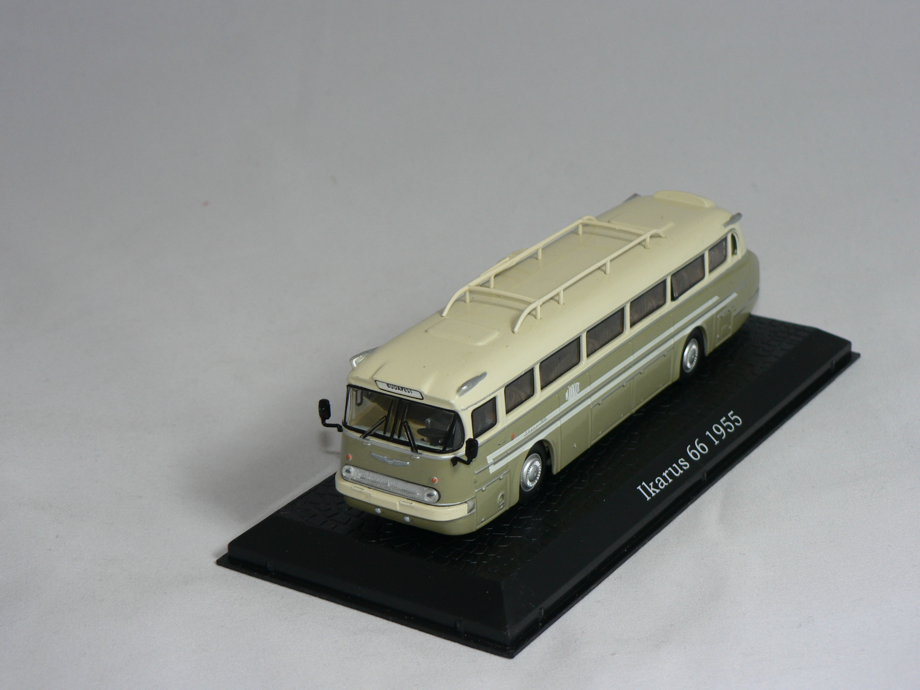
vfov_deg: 18.7
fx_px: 2100
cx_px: 460
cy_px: 345
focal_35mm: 79
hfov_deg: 24.7
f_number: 3.2
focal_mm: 13.1
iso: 80
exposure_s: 1/60
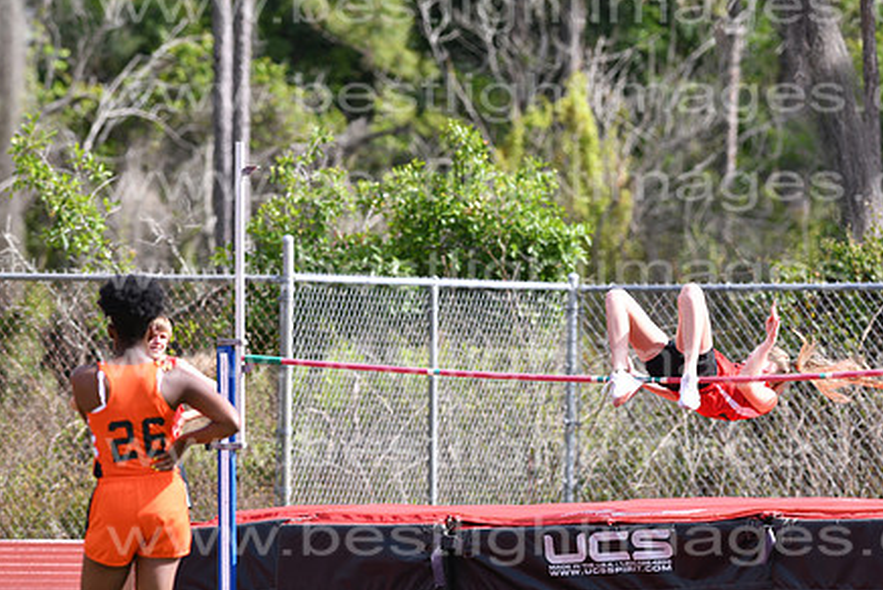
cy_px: 319
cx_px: 565
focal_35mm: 598
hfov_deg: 3.4
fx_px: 14672
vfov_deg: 2.3
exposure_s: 1/400
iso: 100
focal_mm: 300
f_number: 5.6
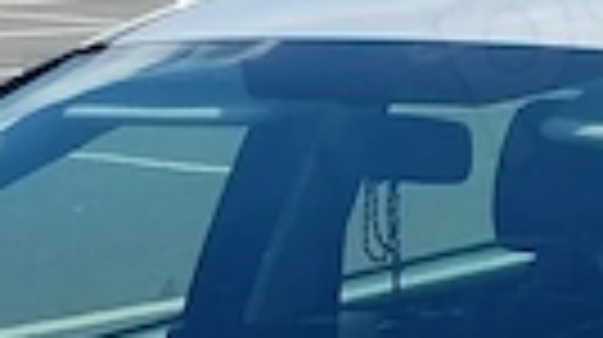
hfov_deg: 9.5
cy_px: 989
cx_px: 382
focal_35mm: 228
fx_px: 3641
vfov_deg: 5.1
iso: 100
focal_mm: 4.27
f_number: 1.8
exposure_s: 1/1247
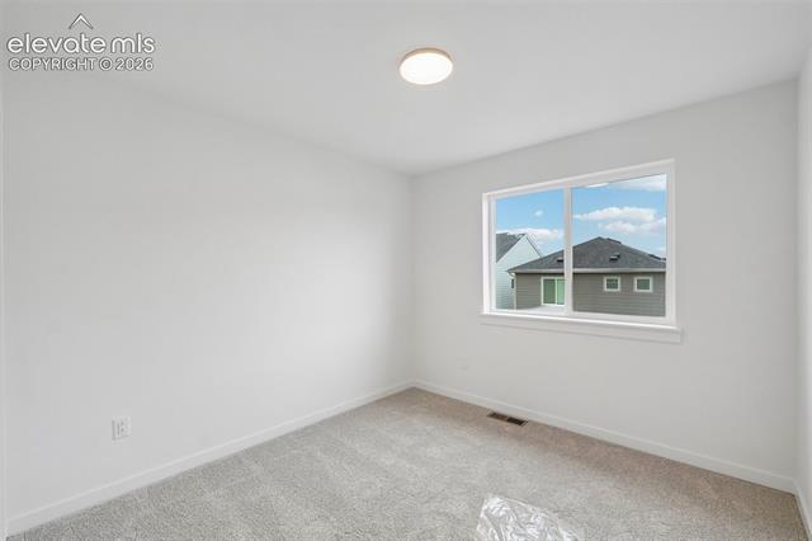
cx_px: 406
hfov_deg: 100.4
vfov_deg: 77.3
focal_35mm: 15
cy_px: 270
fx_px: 338
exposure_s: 1/30
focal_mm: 10
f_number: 8
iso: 800
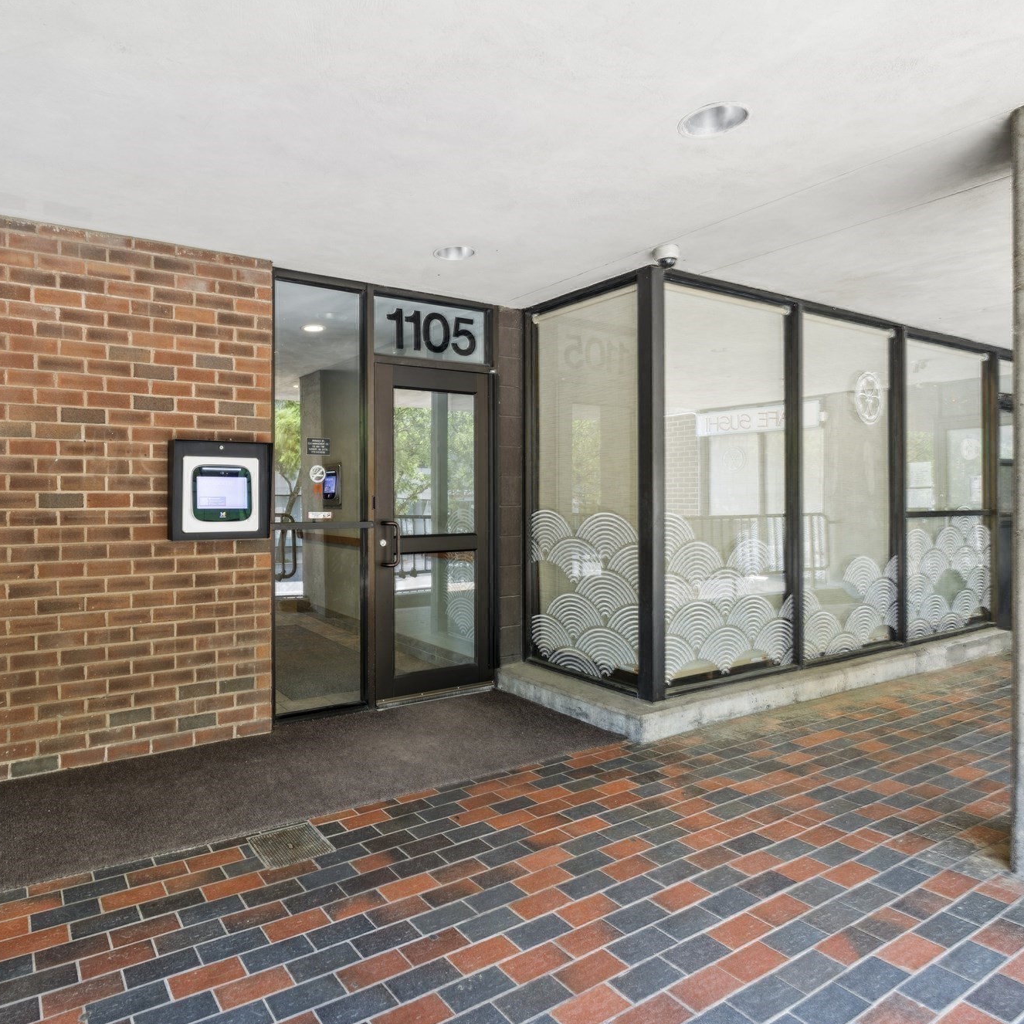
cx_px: 385
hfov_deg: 71.0
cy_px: 511
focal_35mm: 21
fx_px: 703
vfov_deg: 72.1
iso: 100
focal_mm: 16
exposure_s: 1/2
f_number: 8
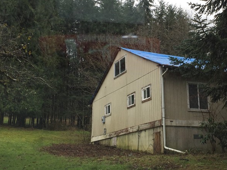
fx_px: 328
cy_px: 56
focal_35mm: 50
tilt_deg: +16.9
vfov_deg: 28.9
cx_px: 155
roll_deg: +2.2
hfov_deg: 37.7
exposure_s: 1/226
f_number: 2.2
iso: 32
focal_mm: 4.15
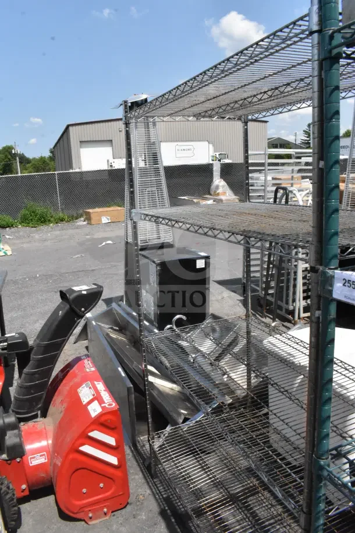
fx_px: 399
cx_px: 178
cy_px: 266
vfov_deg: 67.4
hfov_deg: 47.9
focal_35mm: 27
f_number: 22
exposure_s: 1/3200
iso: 6400
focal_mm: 18
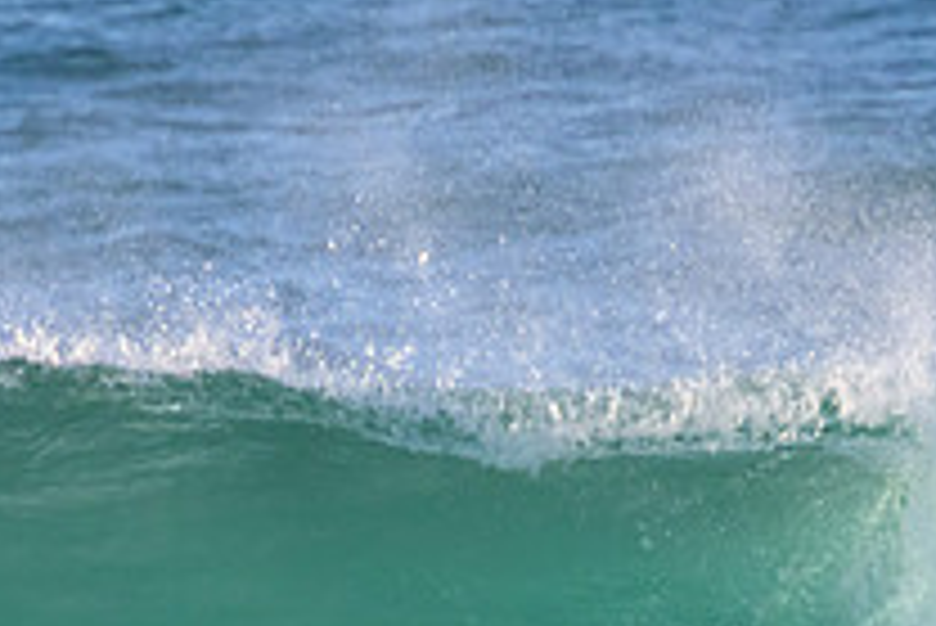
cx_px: 428
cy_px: 862
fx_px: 57940
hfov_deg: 0.9
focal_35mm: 2227
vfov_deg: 0.6
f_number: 11
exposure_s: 1/1600
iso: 2000
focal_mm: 800
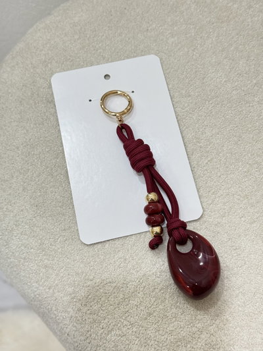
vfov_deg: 39.6
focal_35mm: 48
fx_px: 486
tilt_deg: -66.7
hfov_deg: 30.3
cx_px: 132
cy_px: 176
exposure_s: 1/50
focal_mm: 6.76
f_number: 1.78
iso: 200
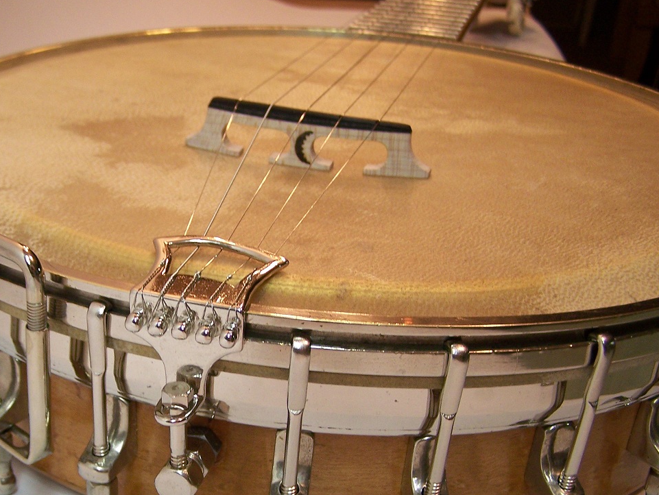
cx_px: 190
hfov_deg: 33.8
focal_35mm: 56
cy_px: 356
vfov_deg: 25.9
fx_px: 1067
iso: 125
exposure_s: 1/30
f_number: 2.8
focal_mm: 6.3
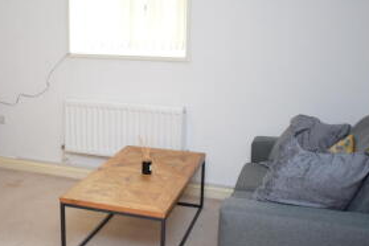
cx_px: 106
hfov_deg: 41.8
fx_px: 471
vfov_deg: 29.2
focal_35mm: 46
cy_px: 122
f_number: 3.5
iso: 1400
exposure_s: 1/60
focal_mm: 18
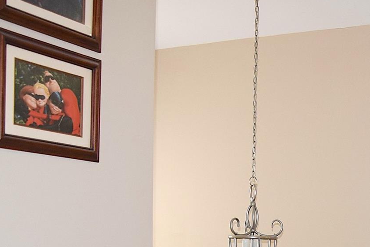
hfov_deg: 28.4
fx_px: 679
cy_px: 289
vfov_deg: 19.5
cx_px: 380
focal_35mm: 66
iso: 800
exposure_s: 1/60
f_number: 4
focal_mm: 18
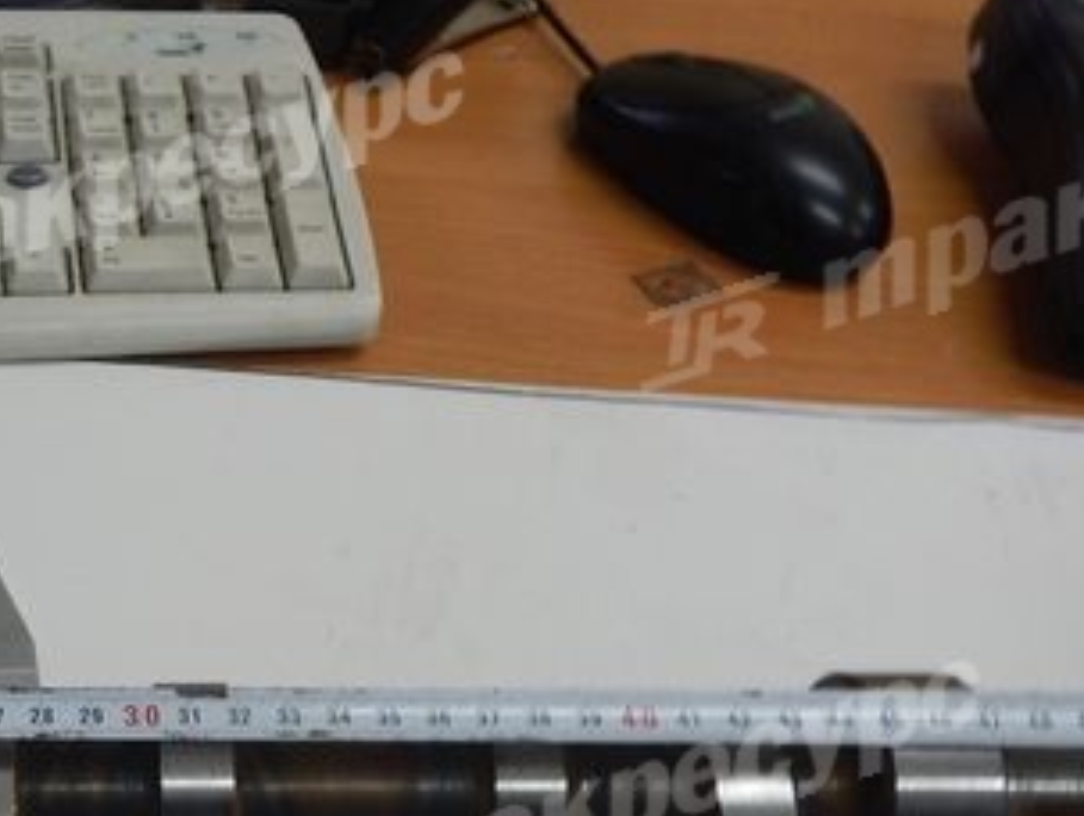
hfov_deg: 30.1
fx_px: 1818
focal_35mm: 58
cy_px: 691
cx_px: -79
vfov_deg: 24.7
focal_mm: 4
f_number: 3
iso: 180
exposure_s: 1/30
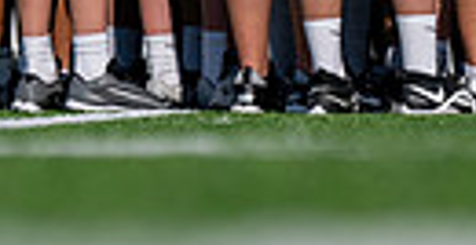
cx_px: 811
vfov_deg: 1.4
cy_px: -320
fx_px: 9925
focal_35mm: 802
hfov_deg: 2.7
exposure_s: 1/2500
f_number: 2.8
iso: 100
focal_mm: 126
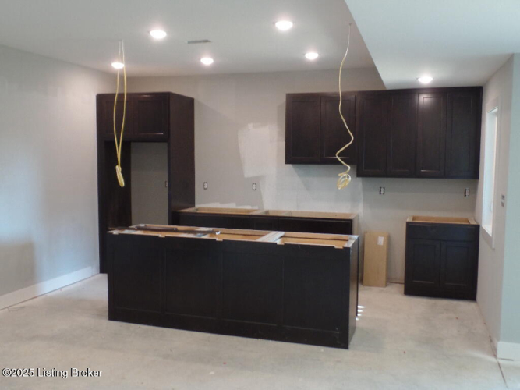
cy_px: 195
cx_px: 260
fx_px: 526
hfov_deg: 52.6
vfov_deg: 40.7
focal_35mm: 35
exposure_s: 1/30
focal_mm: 6.2
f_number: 3
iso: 240
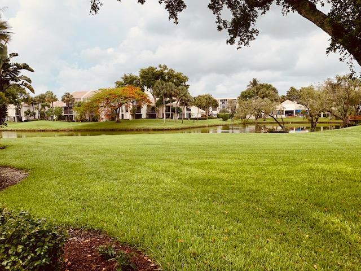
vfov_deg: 53.1
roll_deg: +0.6
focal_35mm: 26
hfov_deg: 67.3
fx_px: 271
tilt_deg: -3.8
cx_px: 180
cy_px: 136
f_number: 1.8
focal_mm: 4.25
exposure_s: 1/510
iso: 25
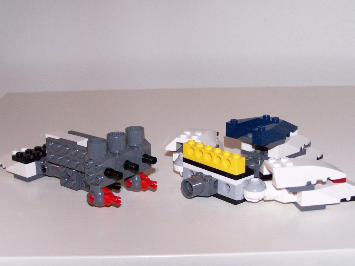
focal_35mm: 67
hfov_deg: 29.0
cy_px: 133
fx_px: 687
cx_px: 178
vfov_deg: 21.9
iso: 400
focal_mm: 11.1
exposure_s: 1/45
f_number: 3.2
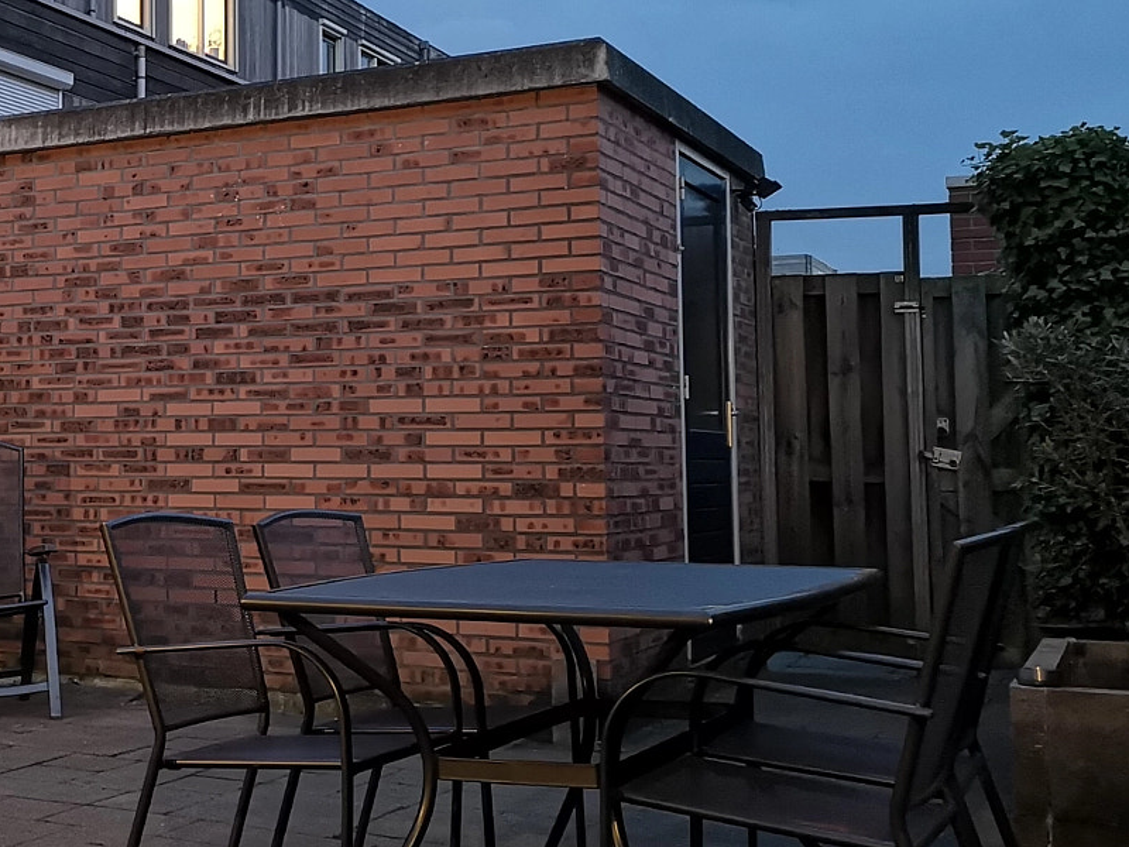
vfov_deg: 27.0
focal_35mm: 54
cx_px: 64
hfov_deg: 33.2
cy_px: 339
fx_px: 1761
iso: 1250
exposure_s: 4
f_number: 1.8
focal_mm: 3.95
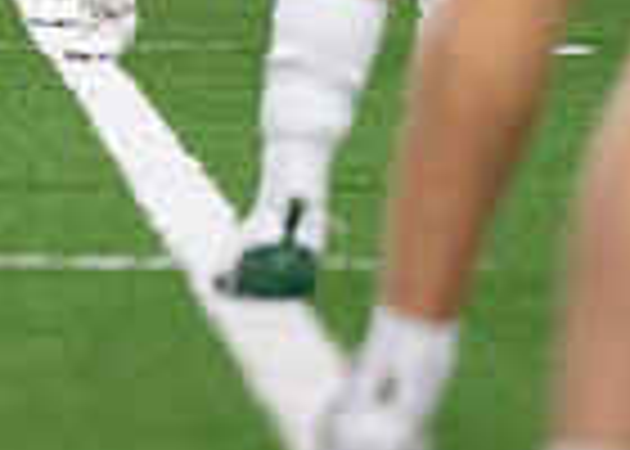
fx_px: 18232
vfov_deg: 1.4
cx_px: -897
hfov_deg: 2.0
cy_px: -265
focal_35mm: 1019
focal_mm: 200
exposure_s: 1/1000
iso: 1600
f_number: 2.8
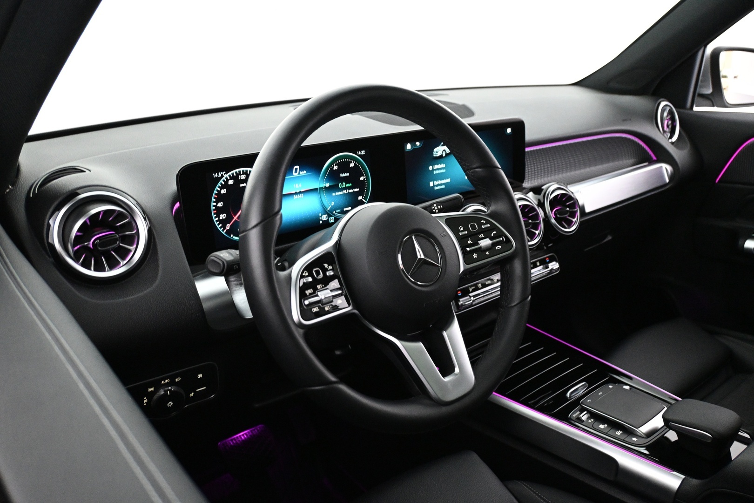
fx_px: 628
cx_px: 377
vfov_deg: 43.6
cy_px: 252
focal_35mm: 30
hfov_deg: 61.9
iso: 4000
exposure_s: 1/50
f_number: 3.8
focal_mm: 20
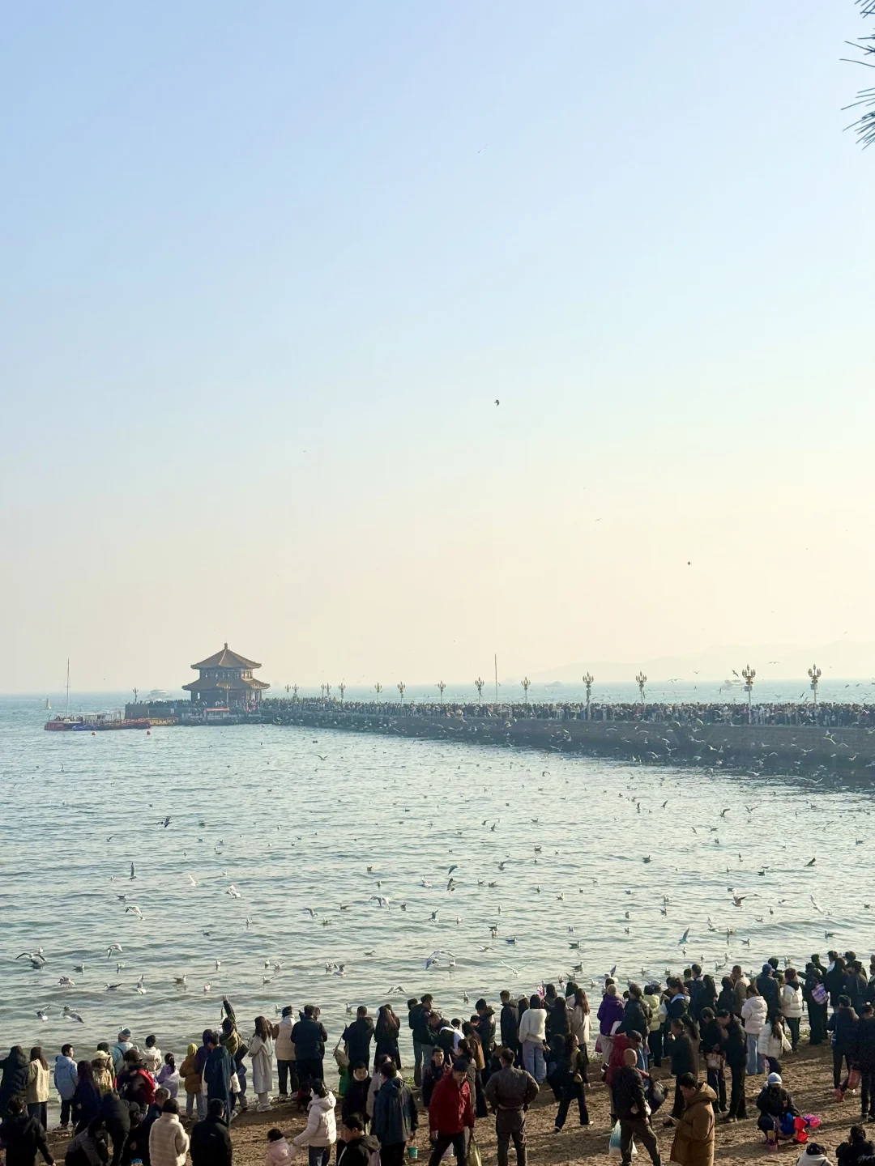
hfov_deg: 30.3
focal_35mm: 48
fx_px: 1618
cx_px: 438
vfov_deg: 39.7
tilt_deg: +3.9
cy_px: 583
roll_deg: +0.7
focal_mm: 6.76
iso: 50
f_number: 1.78
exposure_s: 1/11364
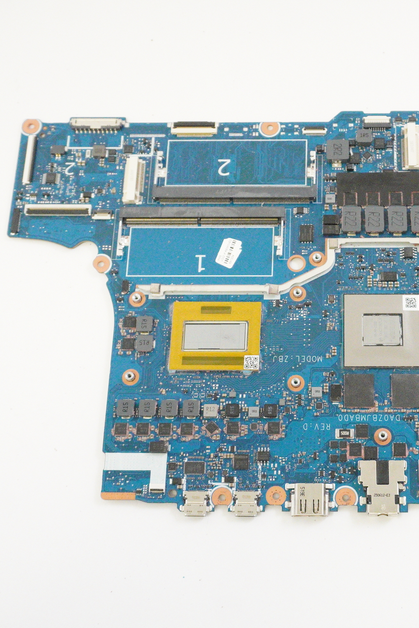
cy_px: 314
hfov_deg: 26.5
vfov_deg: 39.6
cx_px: 336
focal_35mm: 50
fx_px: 873
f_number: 5.6
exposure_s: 1/250
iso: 8000
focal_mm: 22
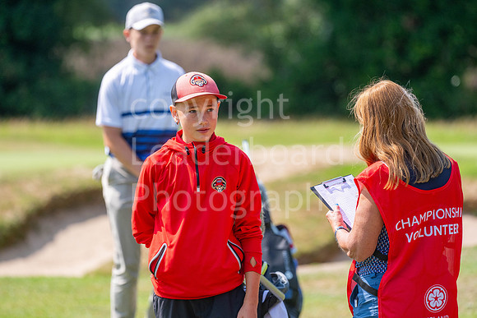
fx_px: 3976
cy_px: 159
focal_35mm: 300
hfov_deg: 6.9
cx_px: 238
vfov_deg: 4.6
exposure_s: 1/2500
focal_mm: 300
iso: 640
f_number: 5
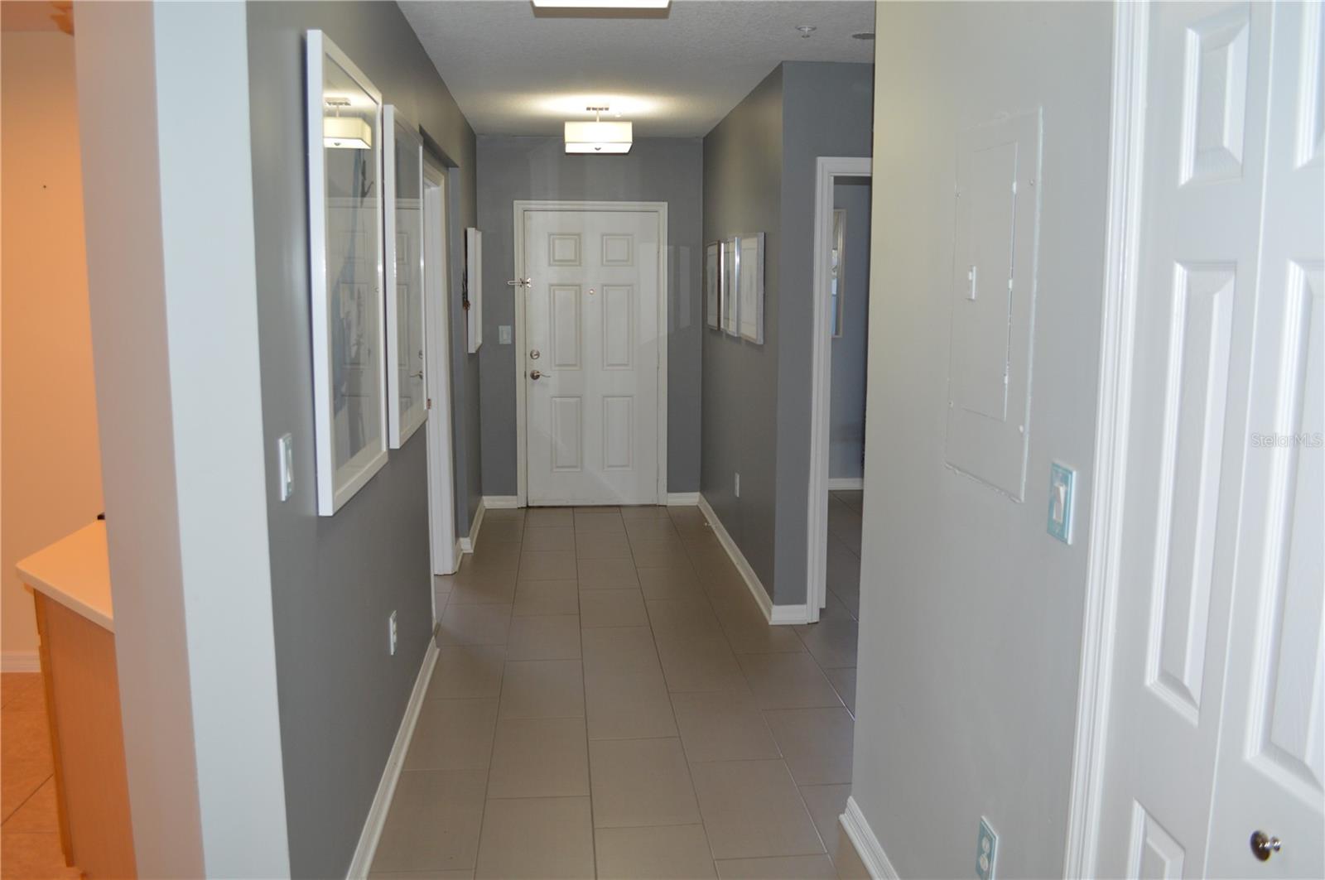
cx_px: 662
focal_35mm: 27
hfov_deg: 67.4
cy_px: 440
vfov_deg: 47.8
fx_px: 993
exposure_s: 1/60
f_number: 4
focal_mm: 18
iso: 400
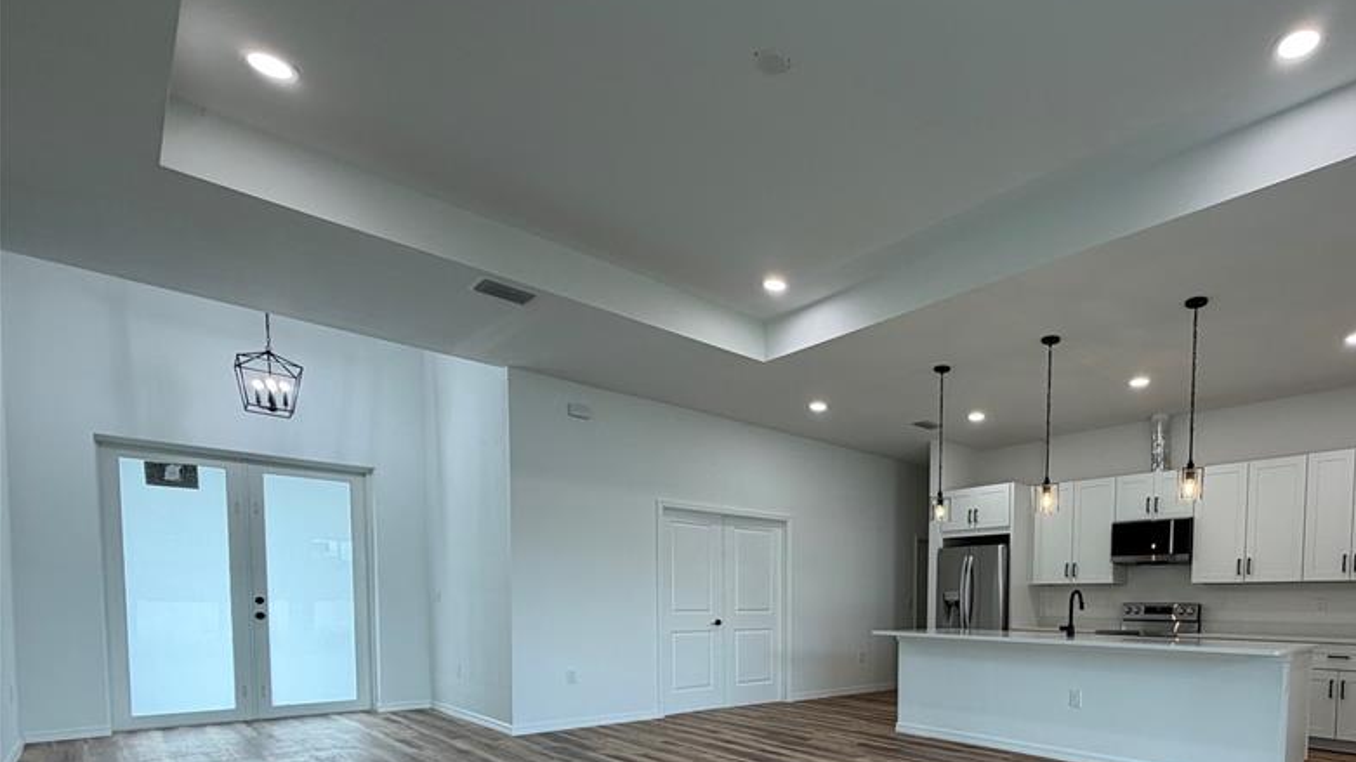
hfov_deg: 84.1
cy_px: 644
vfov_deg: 51.2
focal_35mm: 20
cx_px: 887
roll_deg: -0.2
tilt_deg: -3.0
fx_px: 719
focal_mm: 2.22
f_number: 2.2
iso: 125
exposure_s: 1/120
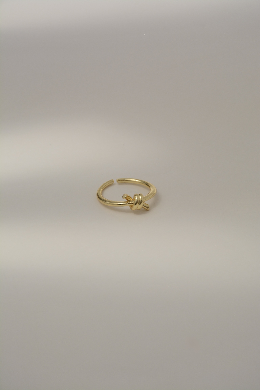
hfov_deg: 9.1
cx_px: 130
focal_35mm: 150
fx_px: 1625
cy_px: 195
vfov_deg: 13.7
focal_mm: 100
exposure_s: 1/2000
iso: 500
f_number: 11
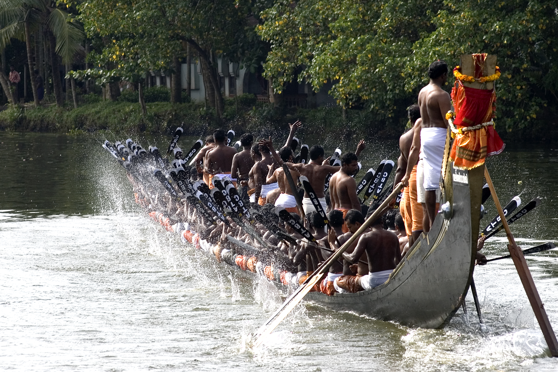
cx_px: 279
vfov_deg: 5.9
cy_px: 186
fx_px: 3603
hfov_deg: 8.9
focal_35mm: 232
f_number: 5.6
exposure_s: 1/500
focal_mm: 155
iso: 250
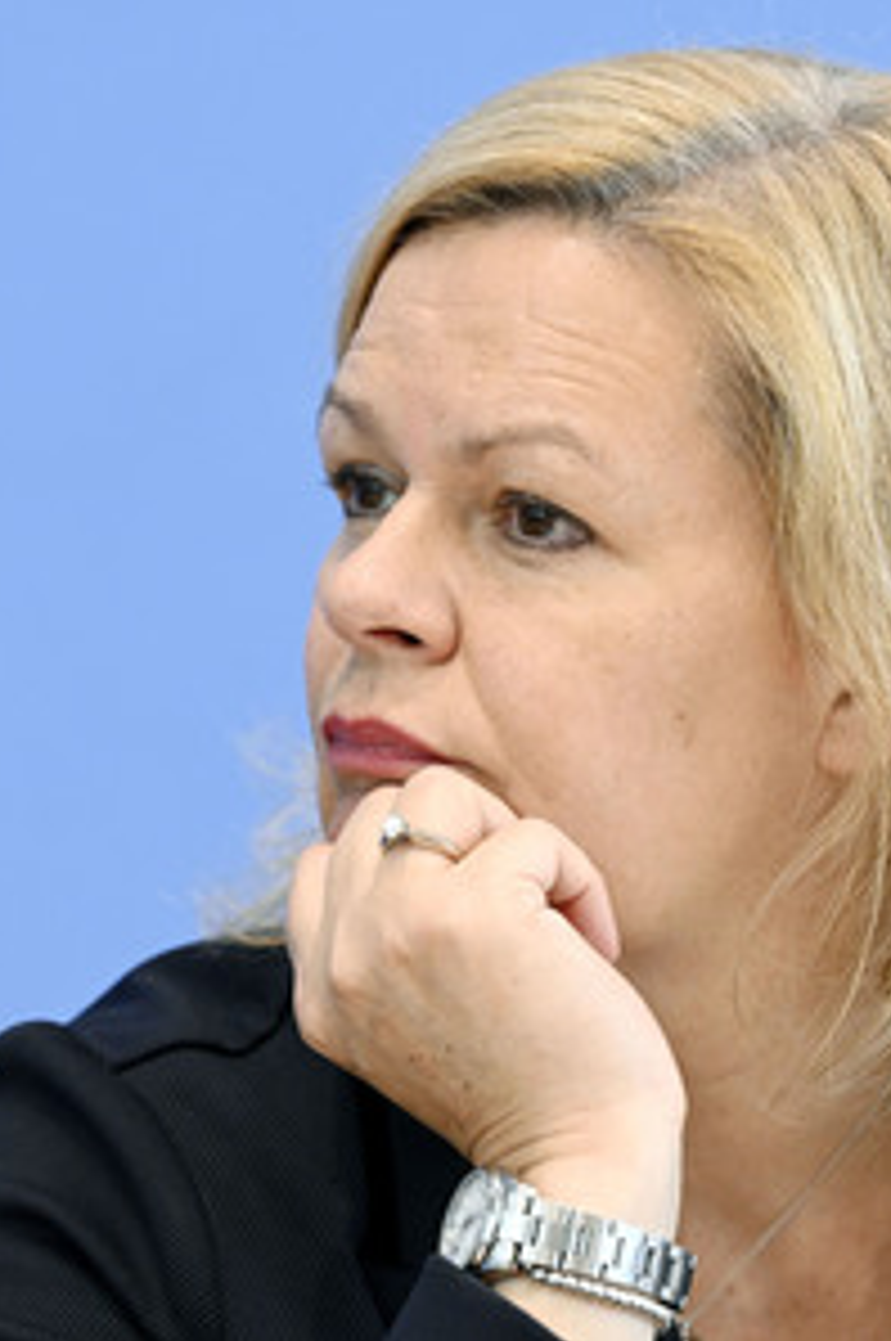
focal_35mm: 265
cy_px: 670
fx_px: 9860
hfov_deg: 5.2
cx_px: 560
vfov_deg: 7.8
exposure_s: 1/500
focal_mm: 175
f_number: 5.6
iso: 3200
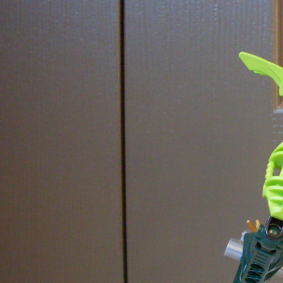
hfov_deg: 16.9
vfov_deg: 17.8
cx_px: 368
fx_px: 897
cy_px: 228
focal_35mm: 97
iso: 200
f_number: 2.8
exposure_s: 1/15
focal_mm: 6.3
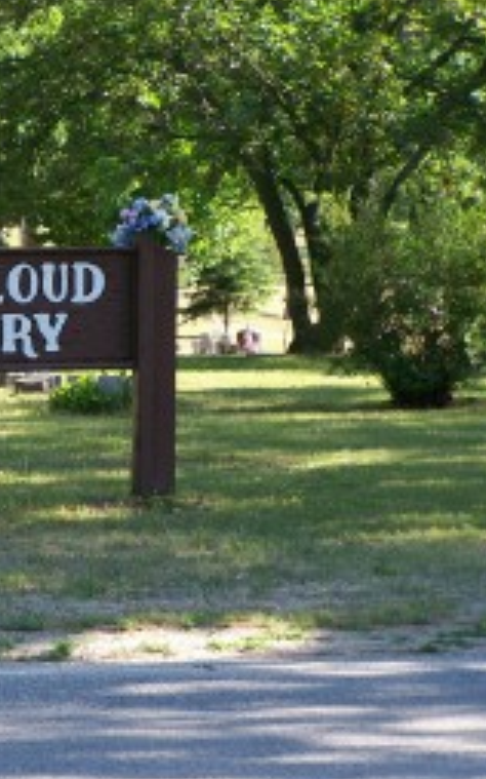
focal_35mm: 233
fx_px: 4941
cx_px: -86
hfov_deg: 5.6
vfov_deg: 9.0
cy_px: 425
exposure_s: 1/250
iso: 100
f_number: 3.2
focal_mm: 23.1
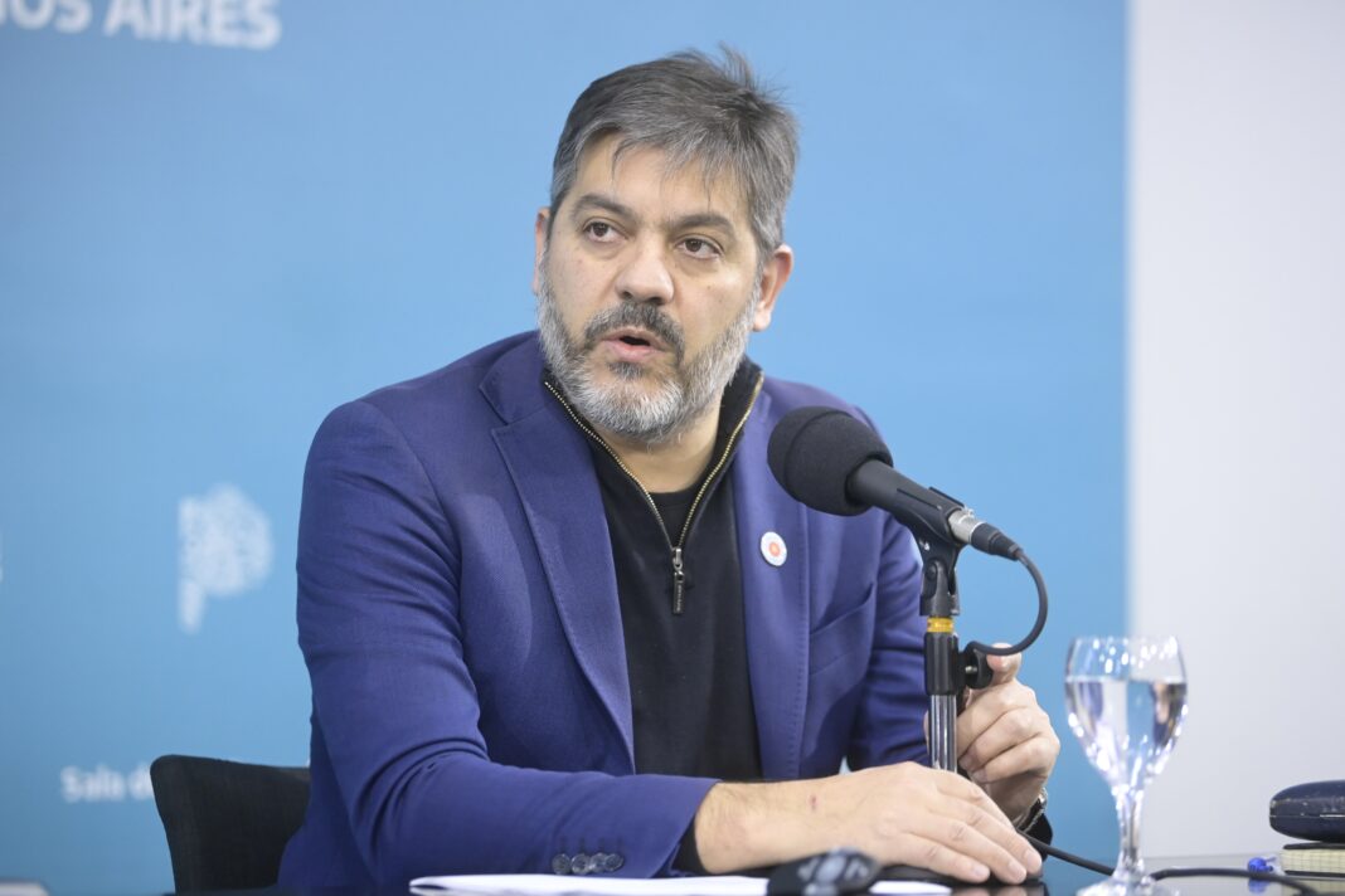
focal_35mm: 135
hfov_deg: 15.2
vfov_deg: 10.2
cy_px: 448
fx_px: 5043
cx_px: 672
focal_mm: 135
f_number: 2.8
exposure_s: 1/323
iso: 4000
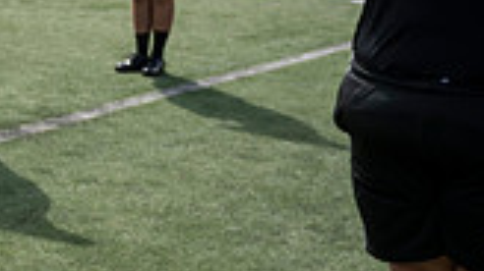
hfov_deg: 19.1
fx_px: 1141
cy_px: -75
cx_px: -351
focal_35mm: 89
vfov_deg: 13.1
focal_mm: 24
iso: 200
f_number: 5
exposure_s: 1/1600
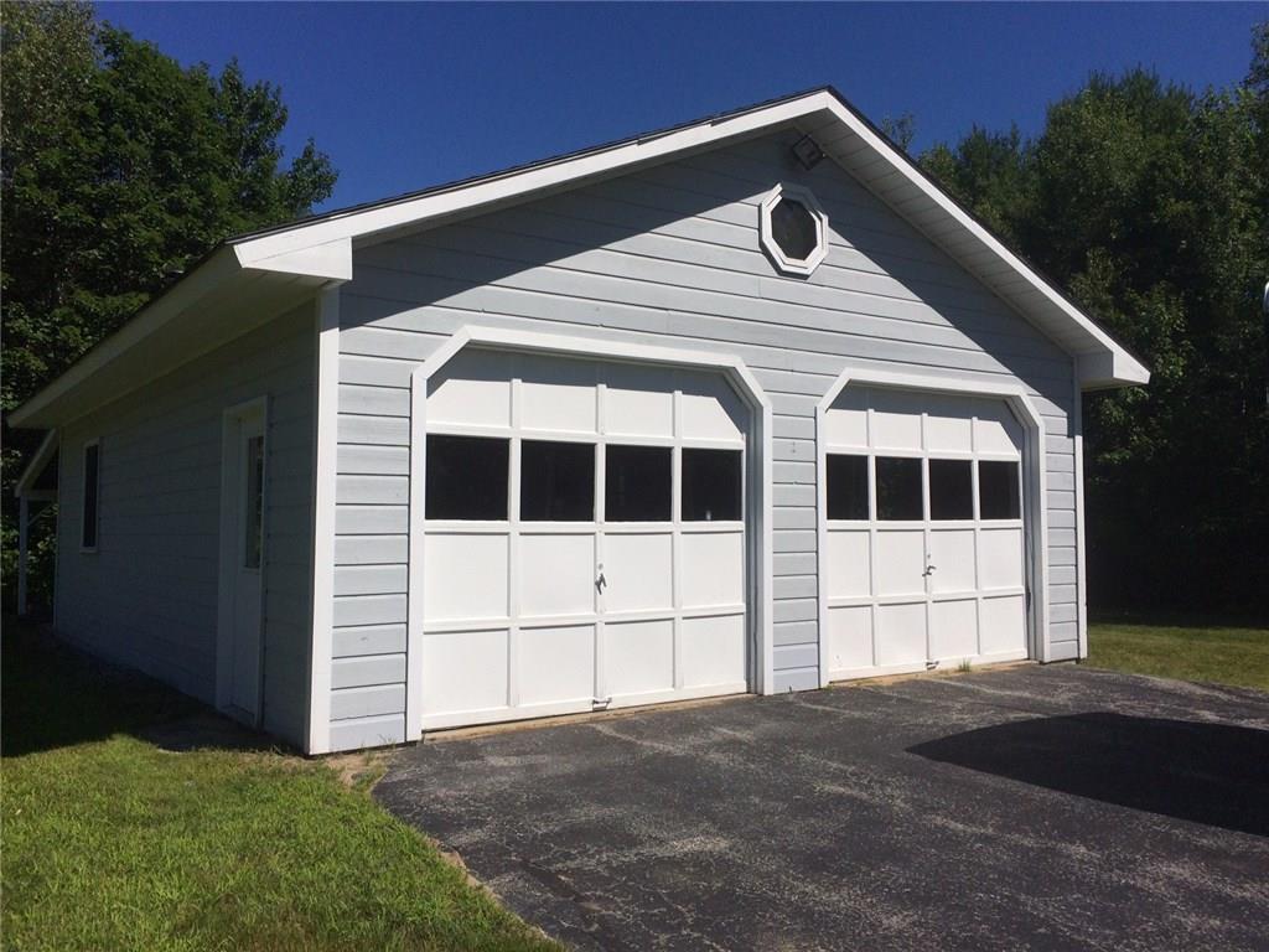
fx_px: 1063
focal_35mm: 29
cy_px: 476
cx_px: 634
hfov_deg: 61.7
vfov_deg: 48.2
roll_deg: +0.6
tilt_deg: +2.3
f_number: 2.2
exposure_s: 1/5882
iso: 32
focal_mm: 4.15
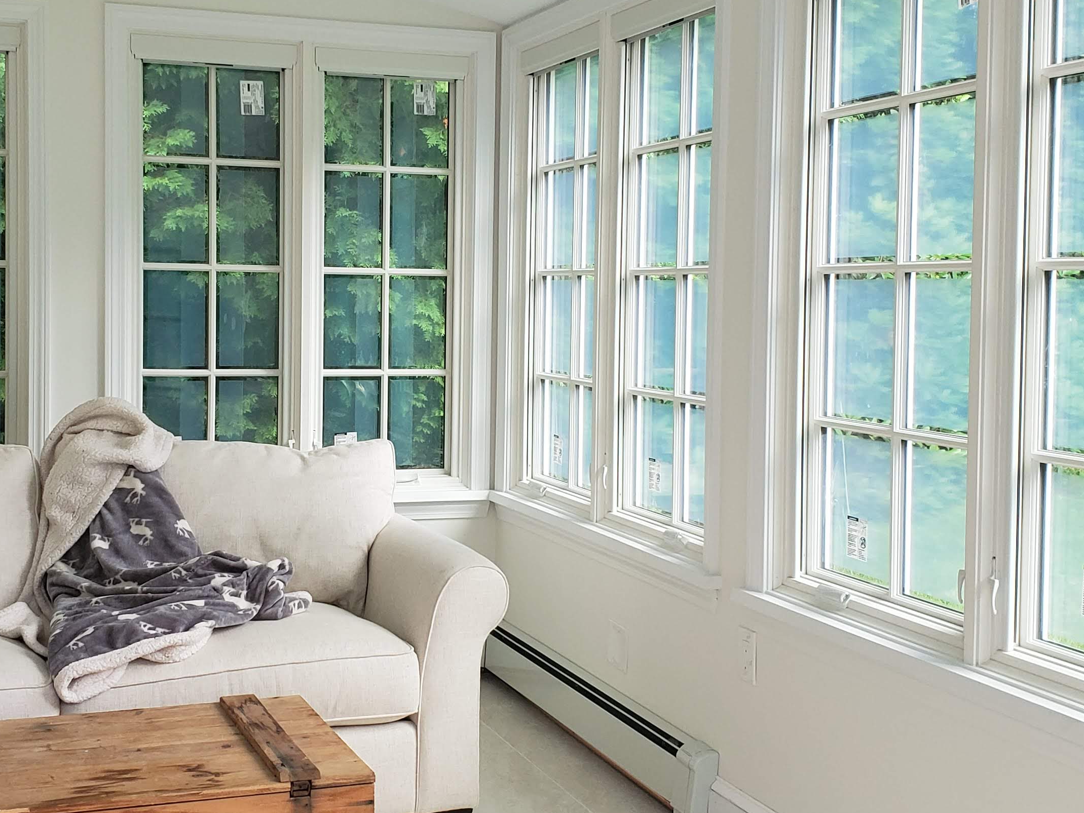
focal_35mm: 49
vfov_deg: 29.6
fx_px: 1535
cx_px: 471
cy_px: 346
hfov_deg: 38.8
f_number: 2.4
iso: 125
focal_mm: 4.3
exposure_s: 1/120
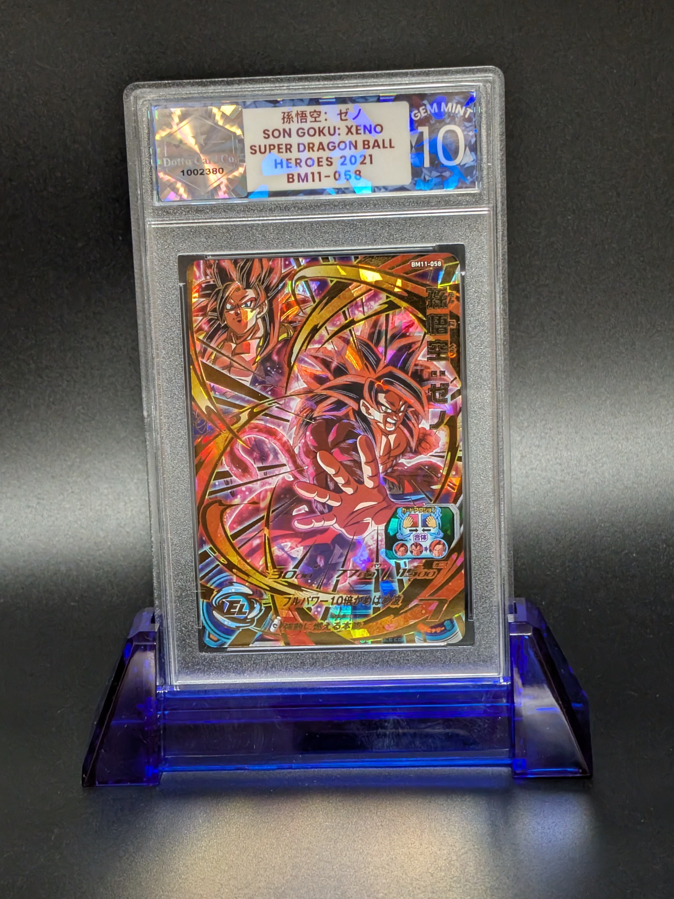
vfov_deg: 38.9
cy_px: 450
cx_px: 337
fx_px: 1272
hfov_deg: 29.7
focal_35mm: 49
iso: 349
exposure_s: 1/120
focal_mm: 4.53
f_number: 1.7
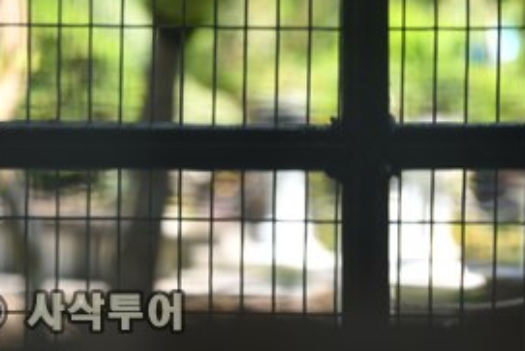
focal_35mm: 216
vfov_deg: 6.4
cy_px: 121
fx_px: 3153
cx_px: -280
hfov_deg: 9.2
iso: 200
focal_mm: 70
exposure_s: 1/160
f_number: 6.3
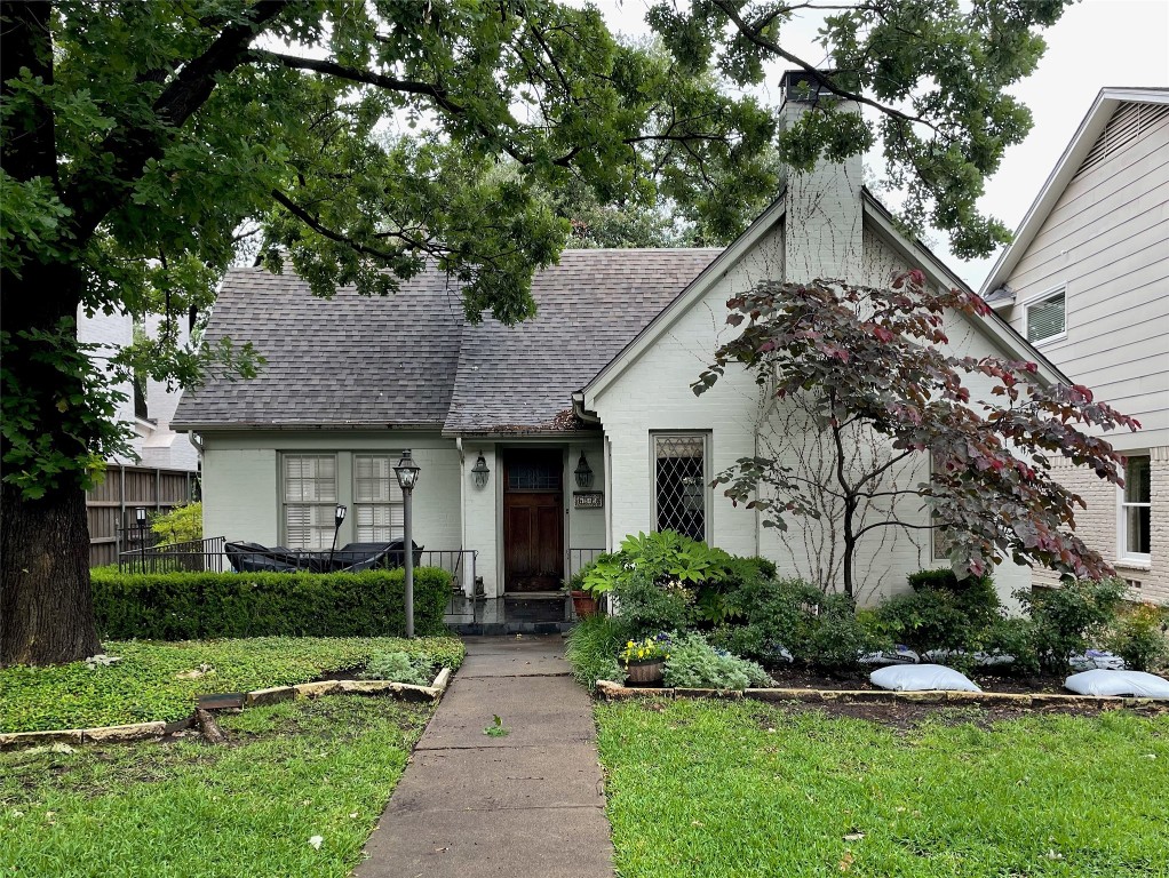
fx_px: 879
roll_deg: +0.2
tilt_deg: -1.2
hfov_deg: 67.3
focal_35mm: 26
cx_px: 584
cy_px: 439
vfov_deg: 53.1
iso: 32
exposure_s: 1/477
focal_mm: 4.2
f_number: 1.6
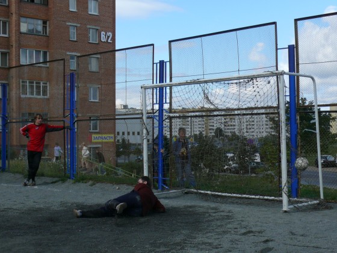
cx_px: 168
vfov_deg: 24.0
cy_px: 126
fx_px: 594
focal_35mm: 61
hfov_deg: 31.7
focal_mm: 10.1
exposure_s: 1/400
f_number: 5.6
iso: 100
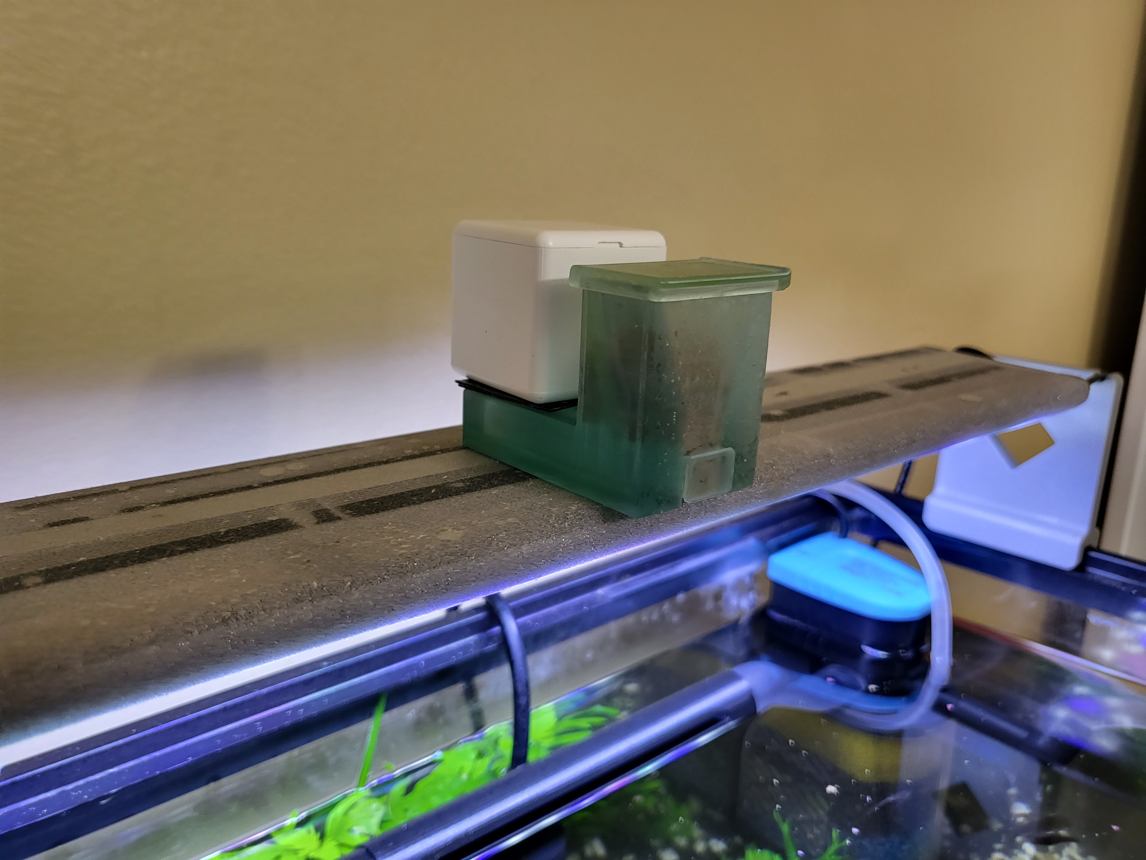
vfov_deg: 53.1
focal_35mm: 26
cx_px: 573
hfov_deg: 67.3
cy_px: 430
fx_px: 861
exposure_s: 1/40
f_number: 1.8
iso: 200
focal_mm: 4.25
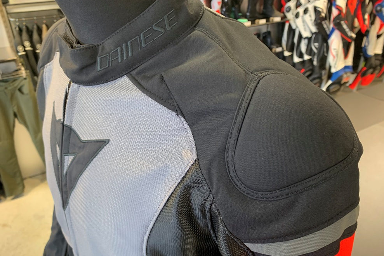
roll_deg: +1.1
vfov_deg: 46.3
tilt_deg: -32.0
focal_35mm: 28
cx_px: 187
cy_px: 141
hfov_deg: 65.5
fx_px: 299
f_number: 1.8
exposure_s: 1/60
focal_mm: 4.25
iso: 200
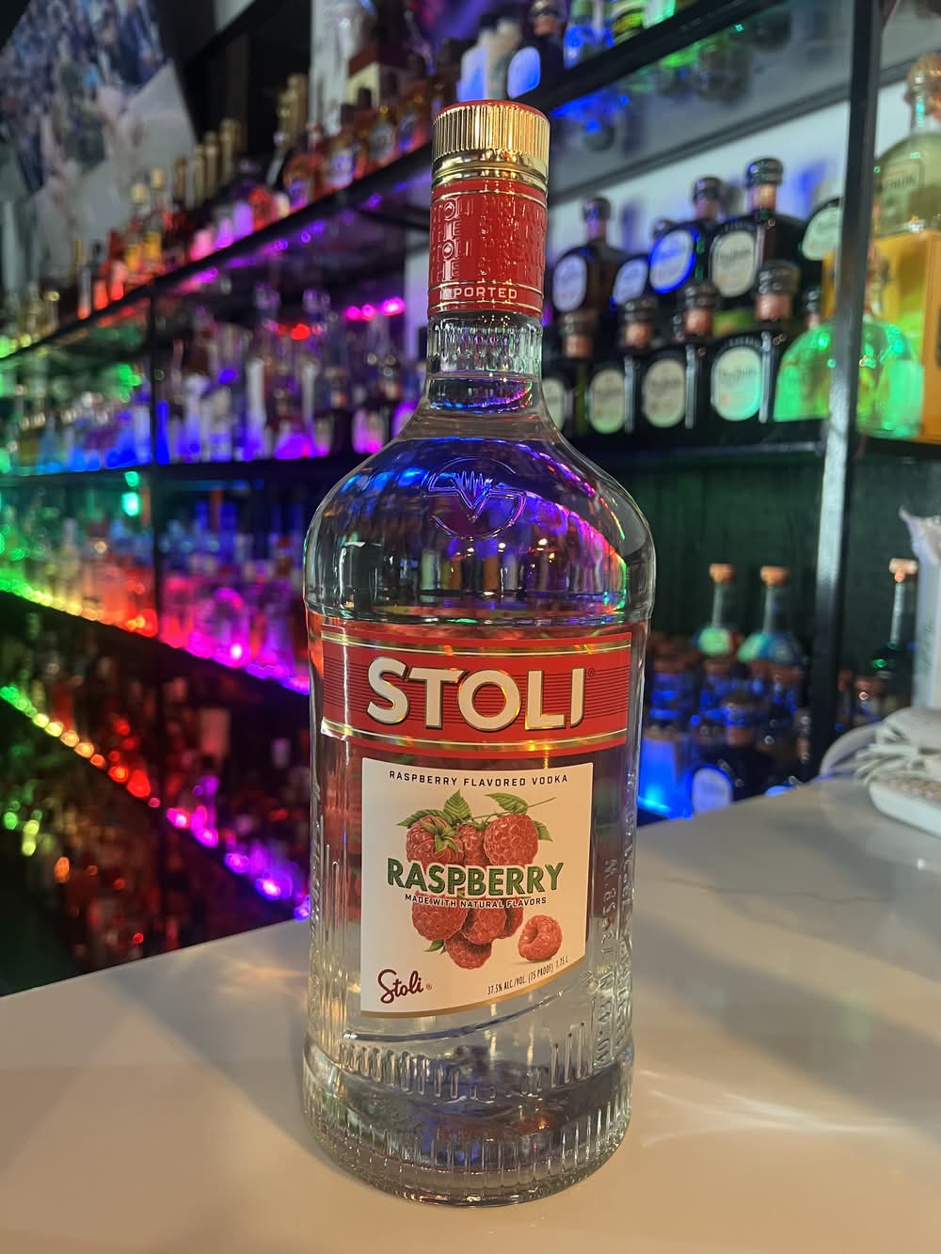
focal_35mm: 26
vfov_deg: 67.3
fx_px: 942
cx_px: 470
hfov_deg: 53.1
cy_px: 627
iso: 400
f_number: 1.5
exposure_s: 1/60
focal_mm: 5.7
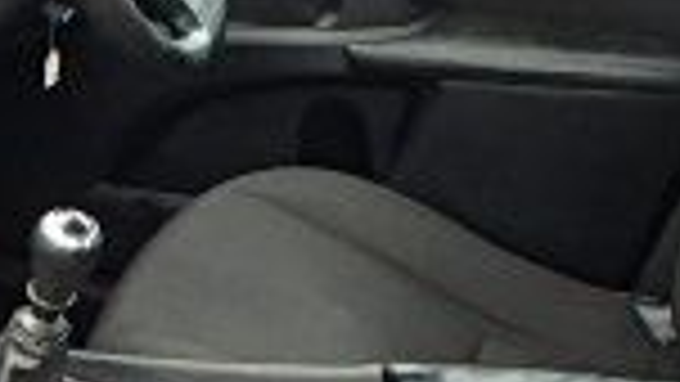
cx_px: 122
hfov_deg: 21.7
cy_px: 422
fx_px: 1749
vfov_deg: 12.3
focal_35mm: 97
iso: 200
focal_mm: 3.7
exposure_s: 1/60
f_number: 3.5
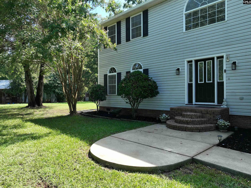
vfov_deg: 56.8
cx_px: 126
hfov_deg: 71.6
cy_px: 94
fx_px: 174
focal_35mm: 24
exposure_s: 1/800
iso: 200
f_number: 2.8
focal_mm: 12.29
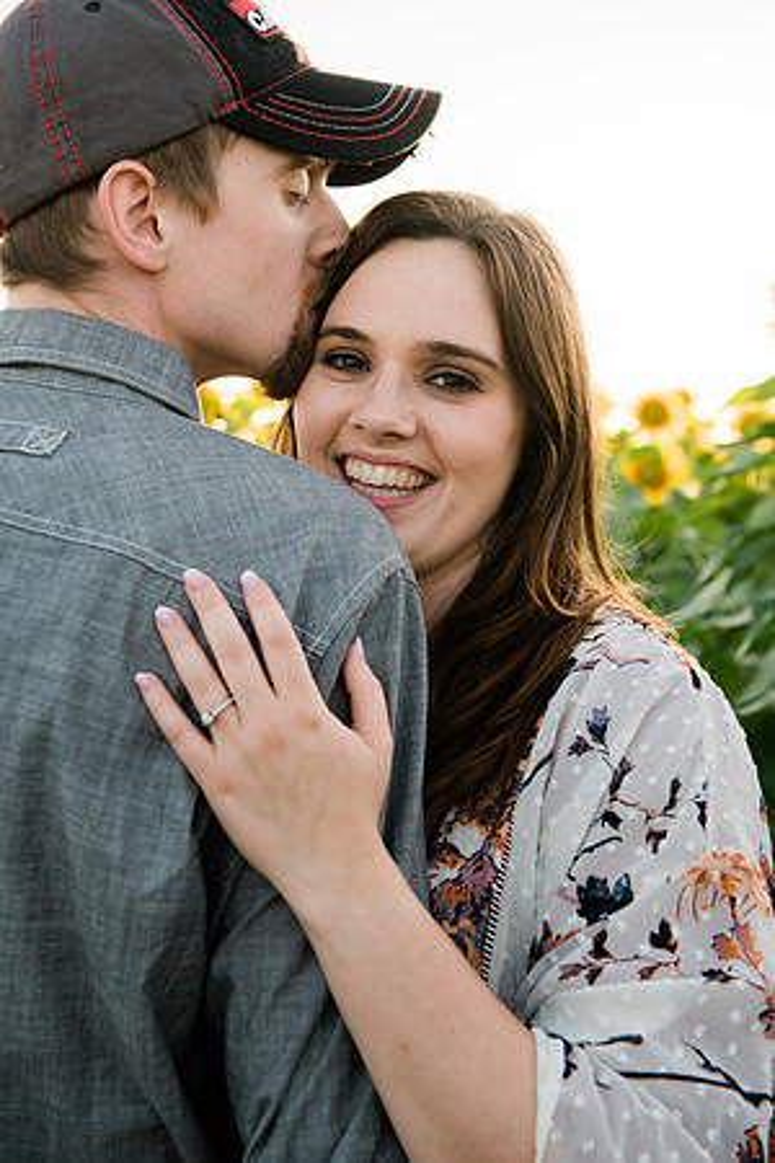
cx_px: 388
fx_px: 1679
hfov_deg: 26.0
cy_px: 582
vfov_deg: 38.2
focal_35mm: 52
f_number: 5.6
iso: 320
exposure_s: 1/320
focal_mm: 52
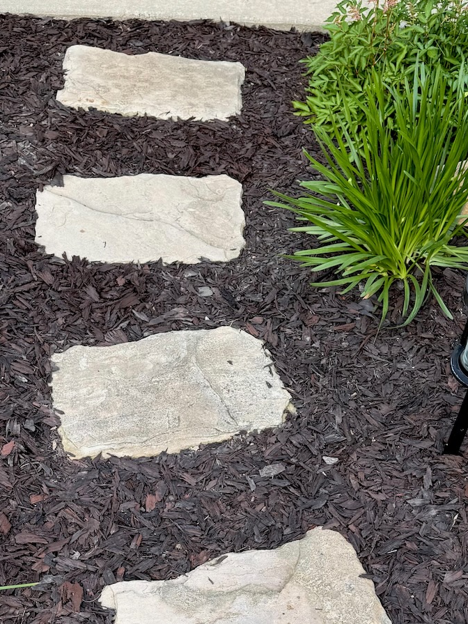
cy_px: 561
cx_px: 231
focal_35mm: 50
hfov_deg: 29.1
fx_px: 901
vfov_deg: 35.9
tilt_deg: -52.5
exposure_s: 1/338
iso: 80
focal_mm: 6.76
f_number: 1.78
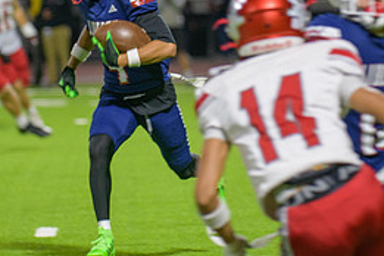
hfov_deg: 6.0
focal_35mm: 344
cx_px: 190
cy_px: 68
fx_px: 3669
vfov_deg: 4.0
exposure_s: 1/250
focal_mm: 155
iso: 1250
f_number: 2.8
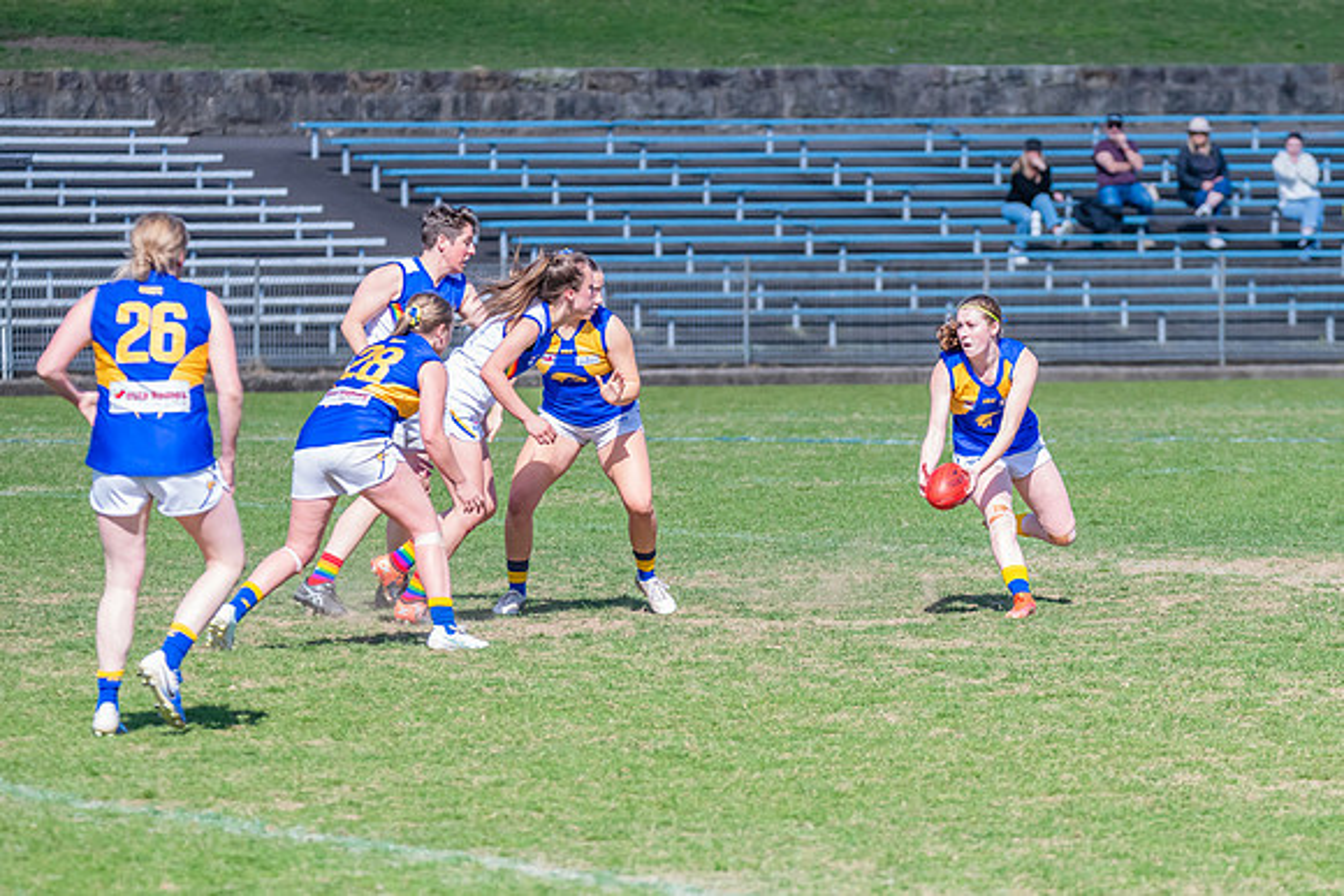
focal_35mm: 343
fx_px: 12808
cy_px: 480
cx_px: 887
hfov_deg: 6.0
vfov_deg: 4.0
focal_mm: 260
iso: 800
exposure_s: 1/1600
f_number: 8
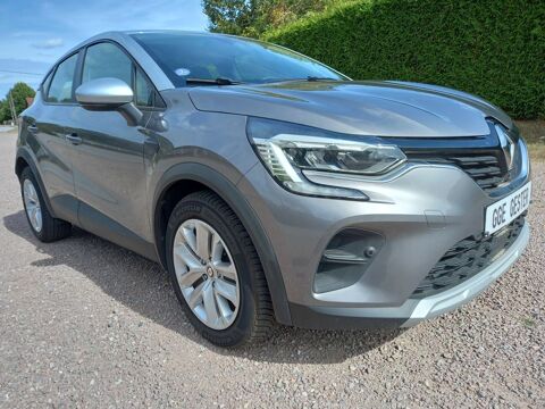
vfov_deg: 54.9
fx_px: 394
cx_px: 272
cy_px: 204
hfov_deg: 69.4
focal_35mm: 25
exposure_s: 1/368
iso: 25
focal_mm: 4.6
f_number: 2
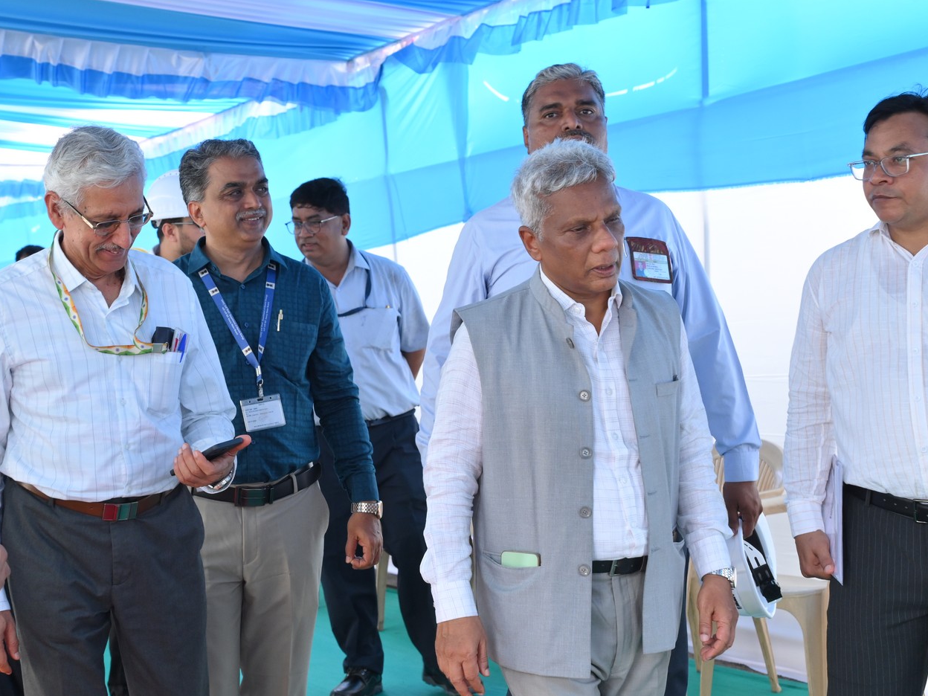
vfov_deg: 23.3
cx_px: 326
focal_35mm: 63
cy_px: 336
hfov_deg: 30.5
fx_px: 1689
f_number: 5.6
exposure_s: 1/160
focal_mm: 36
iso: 640
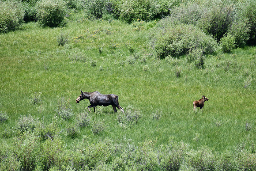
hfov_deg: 4.6
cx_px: 128
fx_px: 3201
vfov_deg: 3.1
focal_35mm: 450
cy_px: 86
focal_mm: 300
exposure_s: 1/500
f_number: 6.3
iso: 200
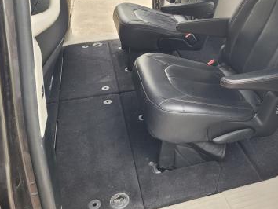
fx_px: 297
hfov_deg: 49.5
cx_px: 178
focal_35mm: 37
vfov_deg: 38.1
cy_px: 64
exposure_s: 1/120
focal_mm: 5.4
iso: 80
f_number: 1.8
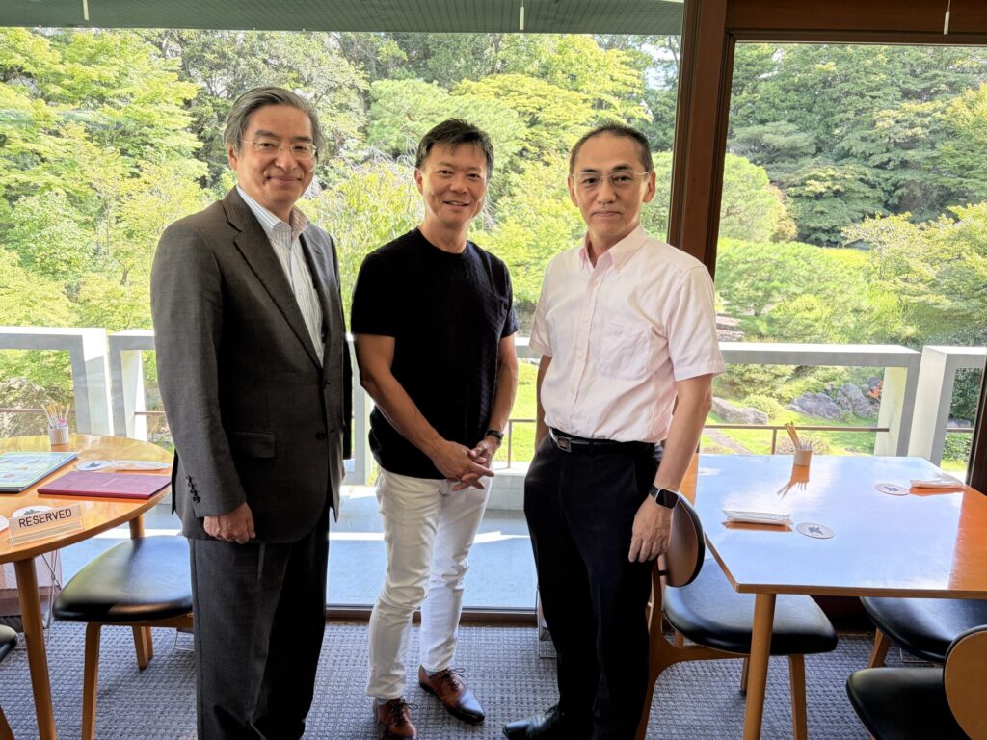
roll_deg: -0.3
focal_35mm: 26
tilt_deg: -12.4
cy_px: 370
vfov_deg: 53.1
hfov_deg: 67.3
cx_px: 494
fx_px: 741
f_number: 1.6
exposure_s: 1/161
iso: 125
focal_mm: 5.96
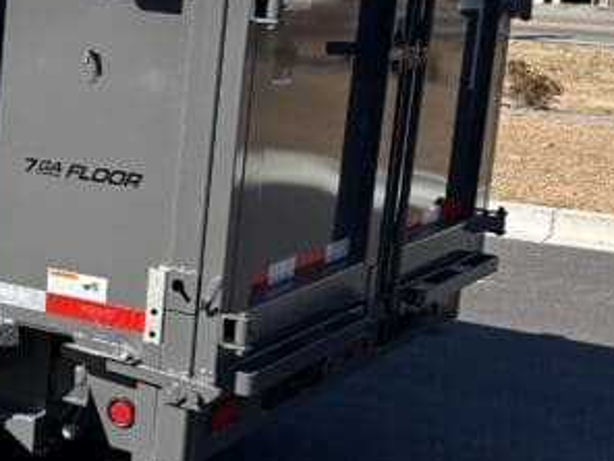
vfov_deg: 16.4
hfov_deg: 20.4
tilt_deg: -8.9
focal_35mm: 90
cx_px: -120
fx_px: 1596
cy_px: 174
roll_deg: -2.8
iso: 50
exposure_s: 1/2915
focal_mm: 5.7
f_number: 1.5
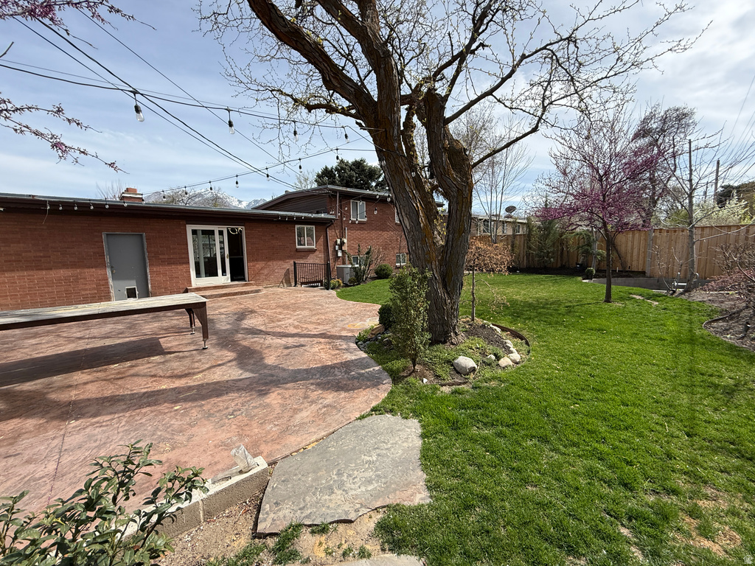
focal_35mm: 14
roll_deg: +1.0
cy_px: 283
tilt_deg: -5.4
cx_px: 378
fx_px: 305
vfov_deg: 85.7
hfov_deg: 102.1
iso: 64
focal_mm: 2.22
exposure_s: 1/1017
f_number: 2.2
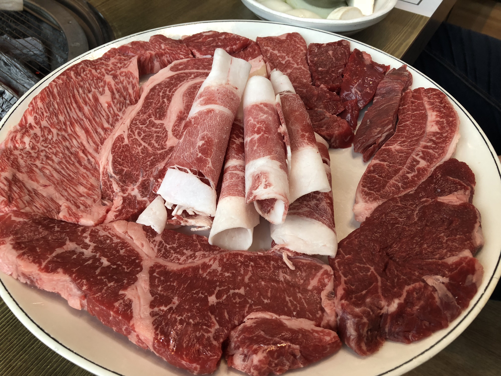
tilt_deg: -48.5
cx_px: 250
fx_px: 405
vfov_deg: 49.7
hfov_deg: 63.4
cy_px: 188
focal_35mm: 28
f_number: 1.8
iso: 40
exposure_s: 1/20
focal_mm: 3.99
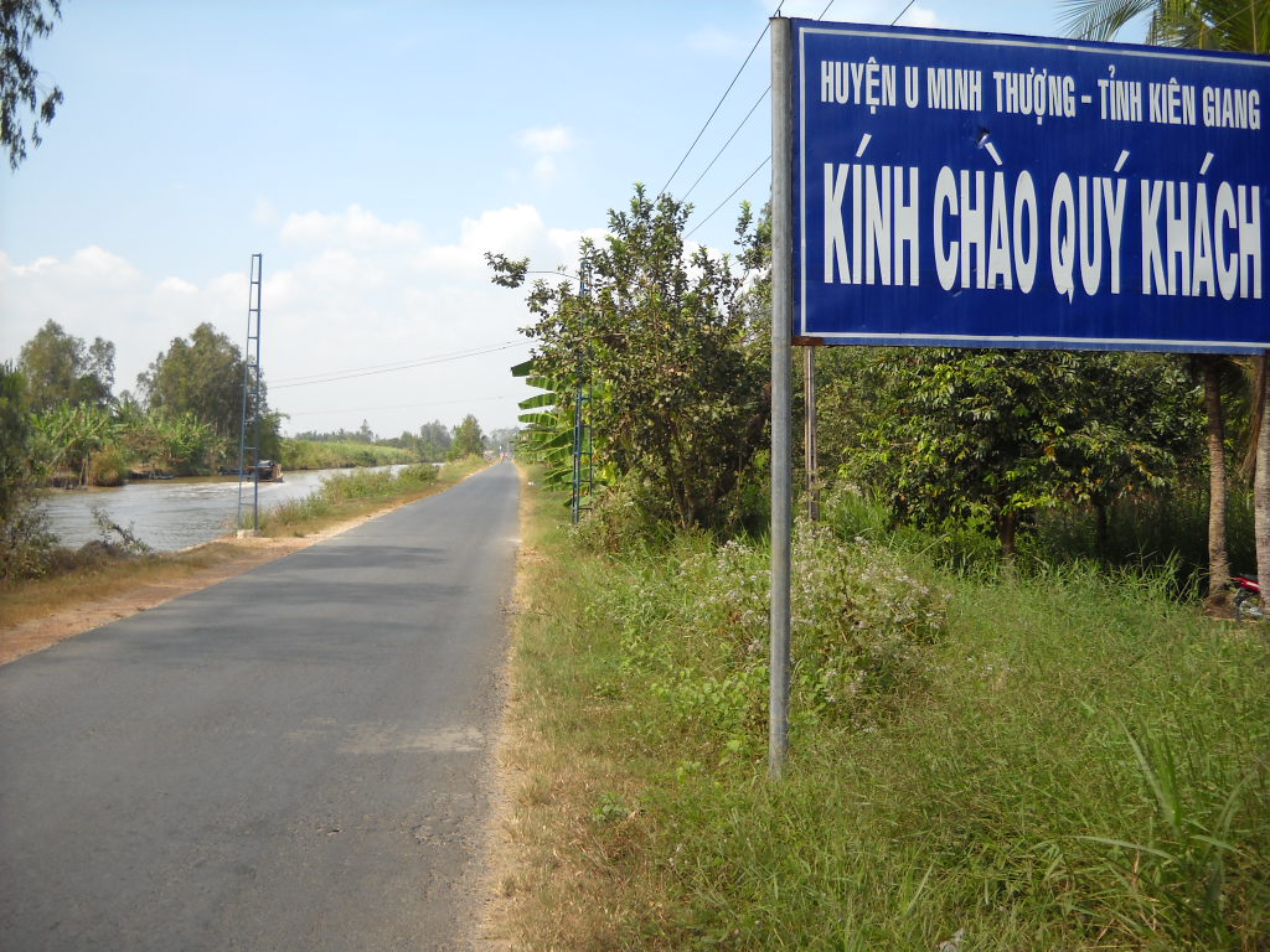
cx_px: 635
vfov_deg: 35.1
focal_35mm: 41
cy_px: 476
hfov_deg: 45.8
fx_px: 1504
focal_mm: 6.72
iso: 64
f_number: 5.5
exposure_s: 1/161
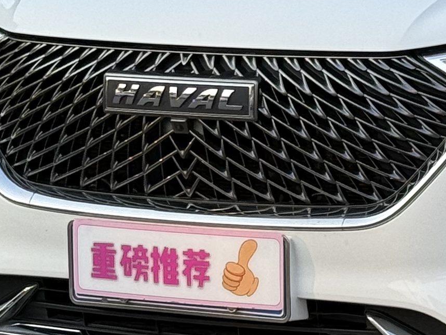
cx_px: 507
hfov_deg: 8.7
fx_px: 2899
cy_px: -45
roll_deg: +0.6
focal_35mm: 225
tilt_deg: -5.2
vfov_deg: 6.6
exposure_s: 1/1116
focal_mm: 6.76
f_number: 1.78
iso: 80
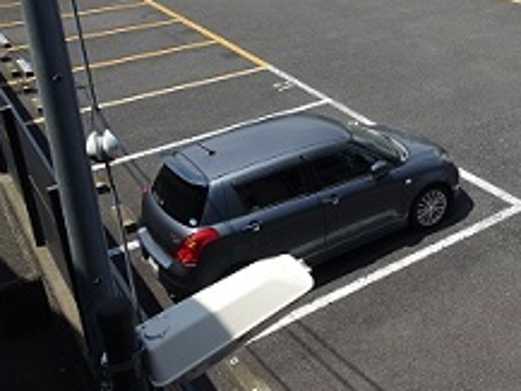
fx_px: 693
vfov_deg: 30.7
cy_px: 74
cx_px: 478
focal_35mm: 46
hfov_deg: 38.2
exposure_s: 1/640
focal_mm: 4.1
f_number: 4
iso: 80
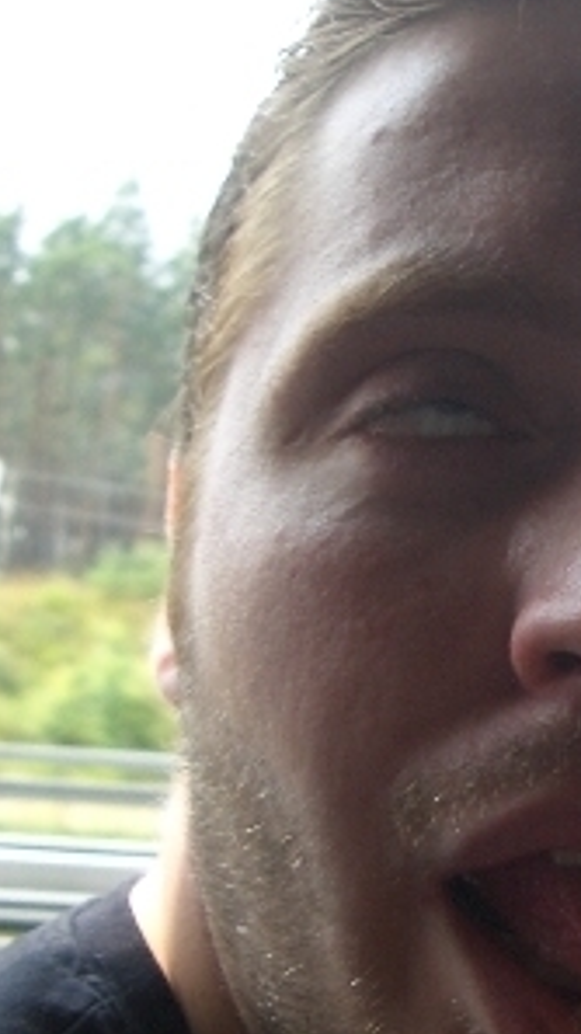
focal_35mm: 77
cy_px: 536
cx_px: 637
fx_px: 2109
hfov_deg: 15.3
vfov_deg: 27.5
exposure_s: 1/80
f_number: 2.6
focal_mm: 5.8
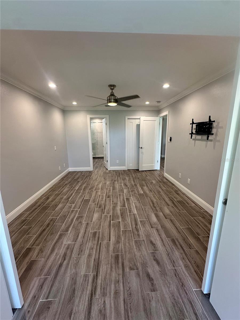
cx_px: 120
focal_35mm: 14
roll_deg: -0.2
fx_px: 129
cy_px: 160
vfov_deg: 102.1
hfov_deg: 85.7
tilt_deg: -10.5
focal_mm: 2.22
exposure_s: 1/120
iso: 200
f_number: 2.2
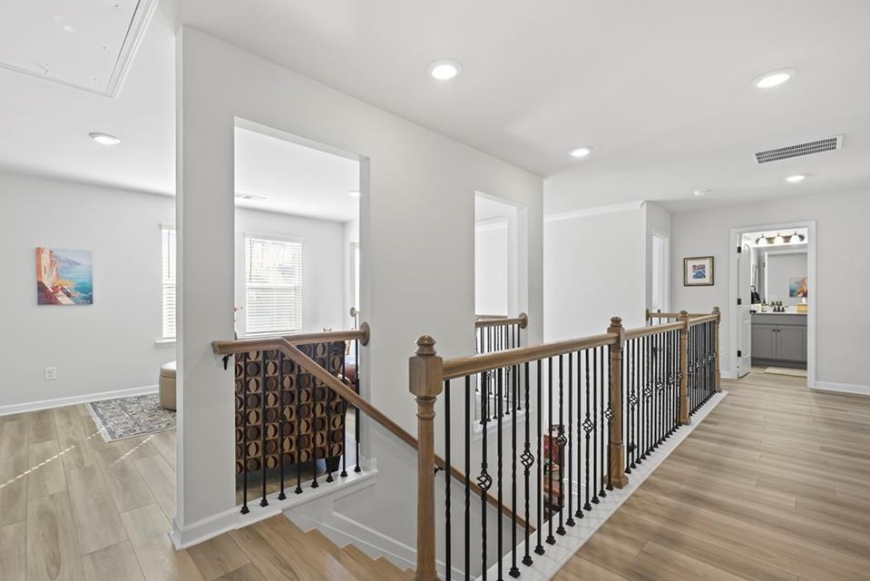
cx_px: 407
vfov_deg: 72.0
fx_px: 400
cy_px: 299
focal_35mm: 17
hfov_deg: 94.7
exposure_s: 1/15
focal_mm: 15.5
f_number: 8
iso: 400
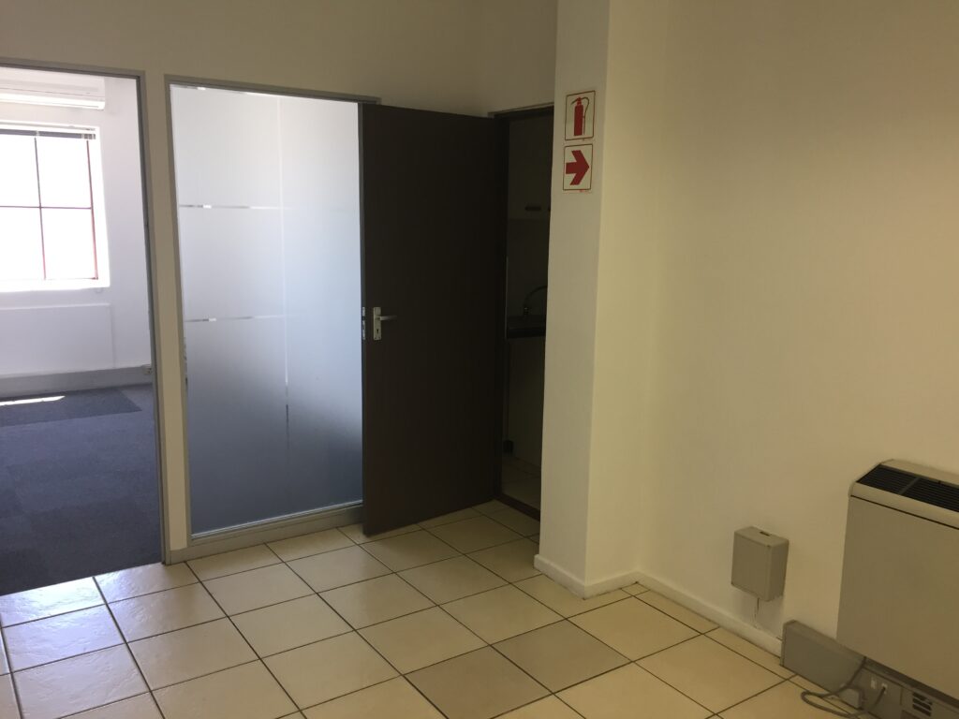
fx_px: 803
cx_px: 480
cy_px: 360
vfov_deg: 48.2
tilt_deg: -10.9
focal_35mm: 29
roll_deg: -2.7
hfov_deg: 61.7
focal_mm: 4.15
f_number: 2.2
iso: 32
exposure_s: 1/33
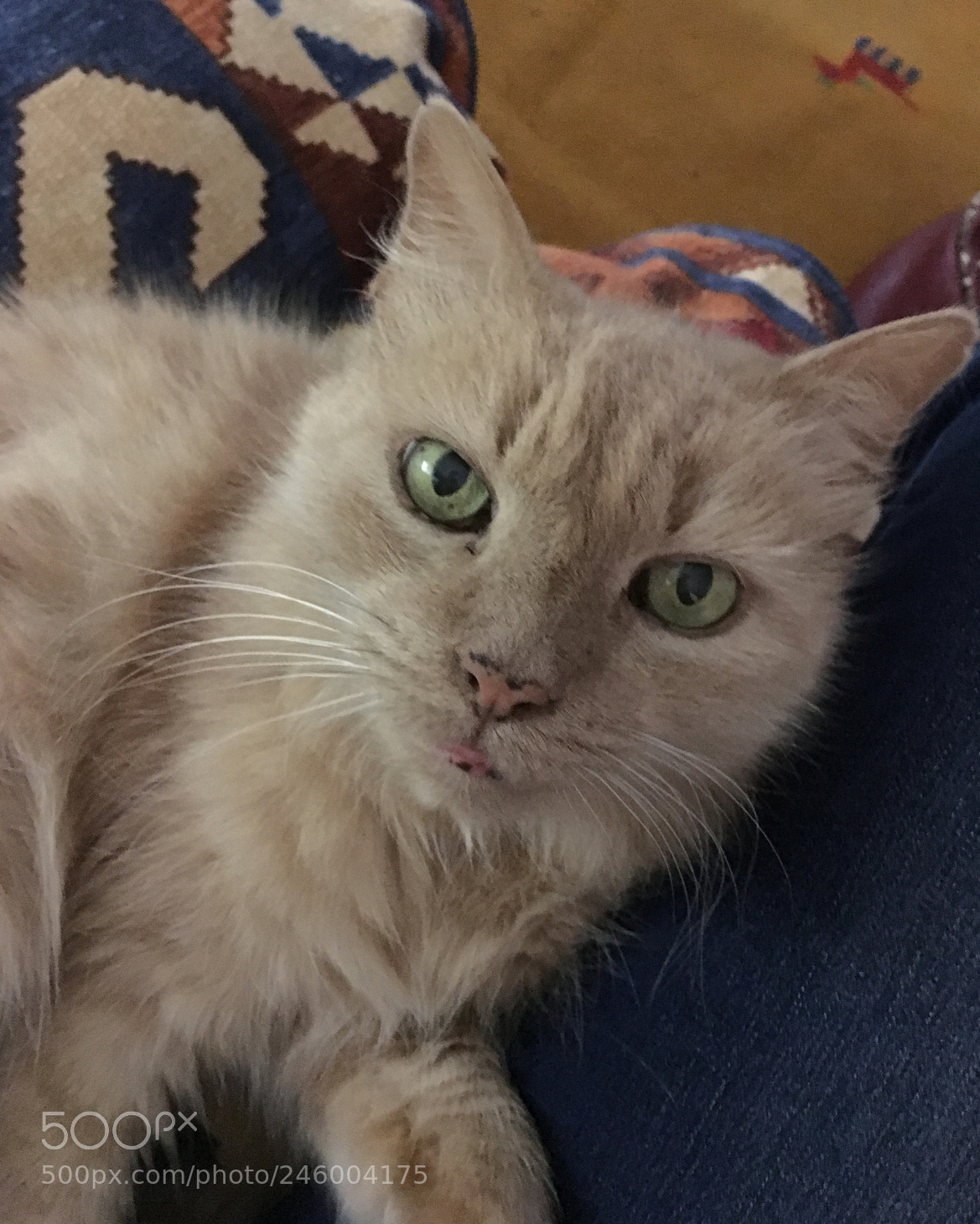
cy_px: 571
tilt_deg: -75.6
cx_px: 492
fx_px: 1124
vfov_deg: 57.1
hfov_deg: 47.1
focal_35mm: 31
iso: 800
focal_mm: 4.15
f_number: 2.2
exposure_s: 1/17
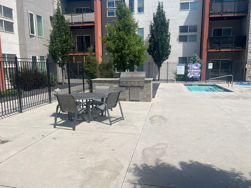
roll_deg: +0.5
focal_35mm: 26
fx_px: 189
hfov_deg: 67.3
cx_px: 126
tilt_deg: -11.4
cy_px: 94
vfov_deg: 53.1
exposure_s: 1/3311
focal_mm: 5.1
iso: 50
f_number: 1.6
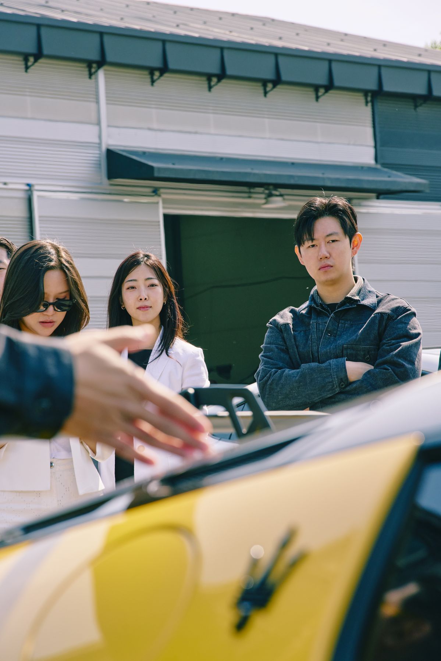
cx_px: 220
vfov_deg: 19.5
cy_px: 330
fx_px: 1929
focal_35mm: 105
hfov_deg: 13.0
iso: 800
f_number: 8
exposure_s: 1/1000
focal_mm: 105
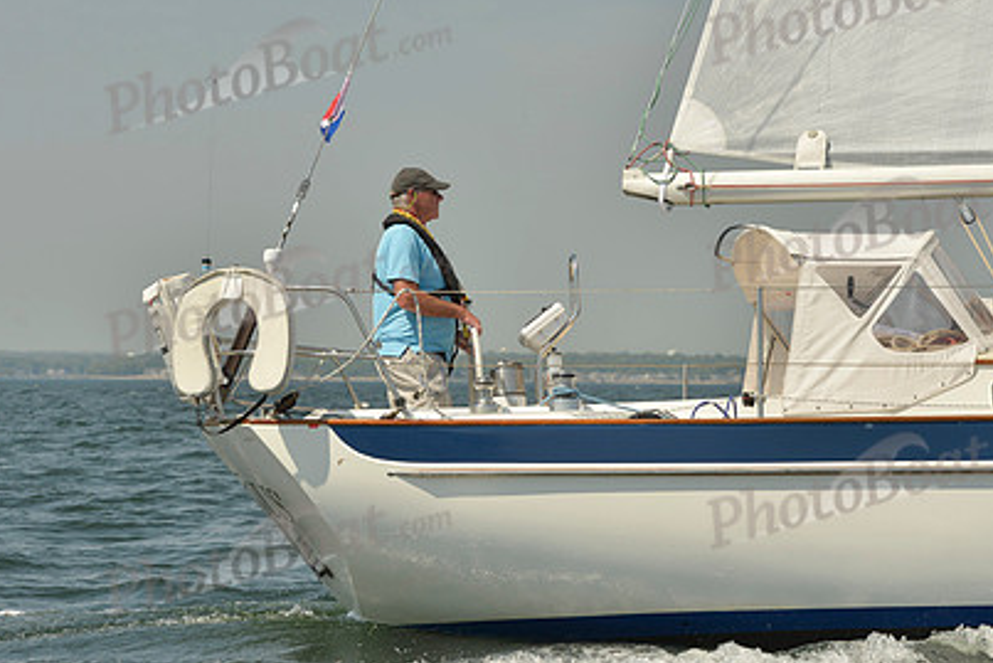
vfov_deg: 9.1
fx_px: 4166
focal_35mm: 151
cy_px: 391
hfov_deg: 13.6
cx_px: 582
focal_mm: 105
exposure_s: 1/1250
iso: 200
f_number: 8
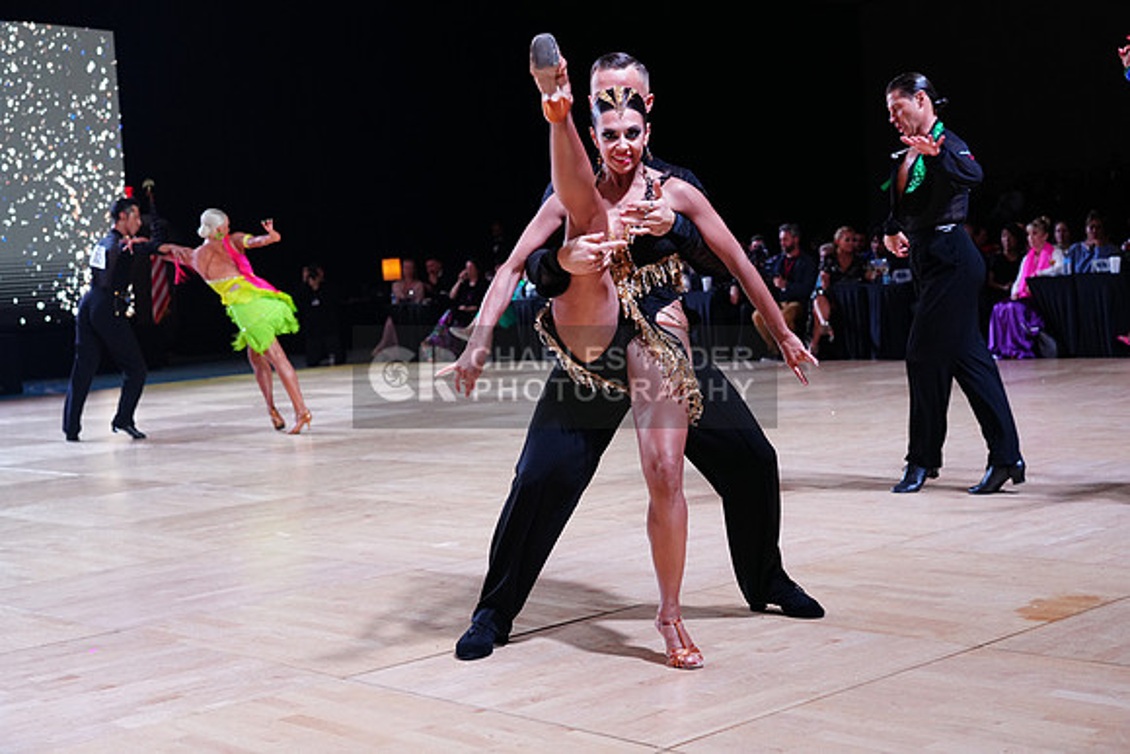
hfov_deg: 36.9
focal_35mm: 54
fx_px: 1695
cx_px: 565
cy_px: 377
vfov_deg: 25.1
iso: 2000
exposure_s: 1/500
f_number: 4.5
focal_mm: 54
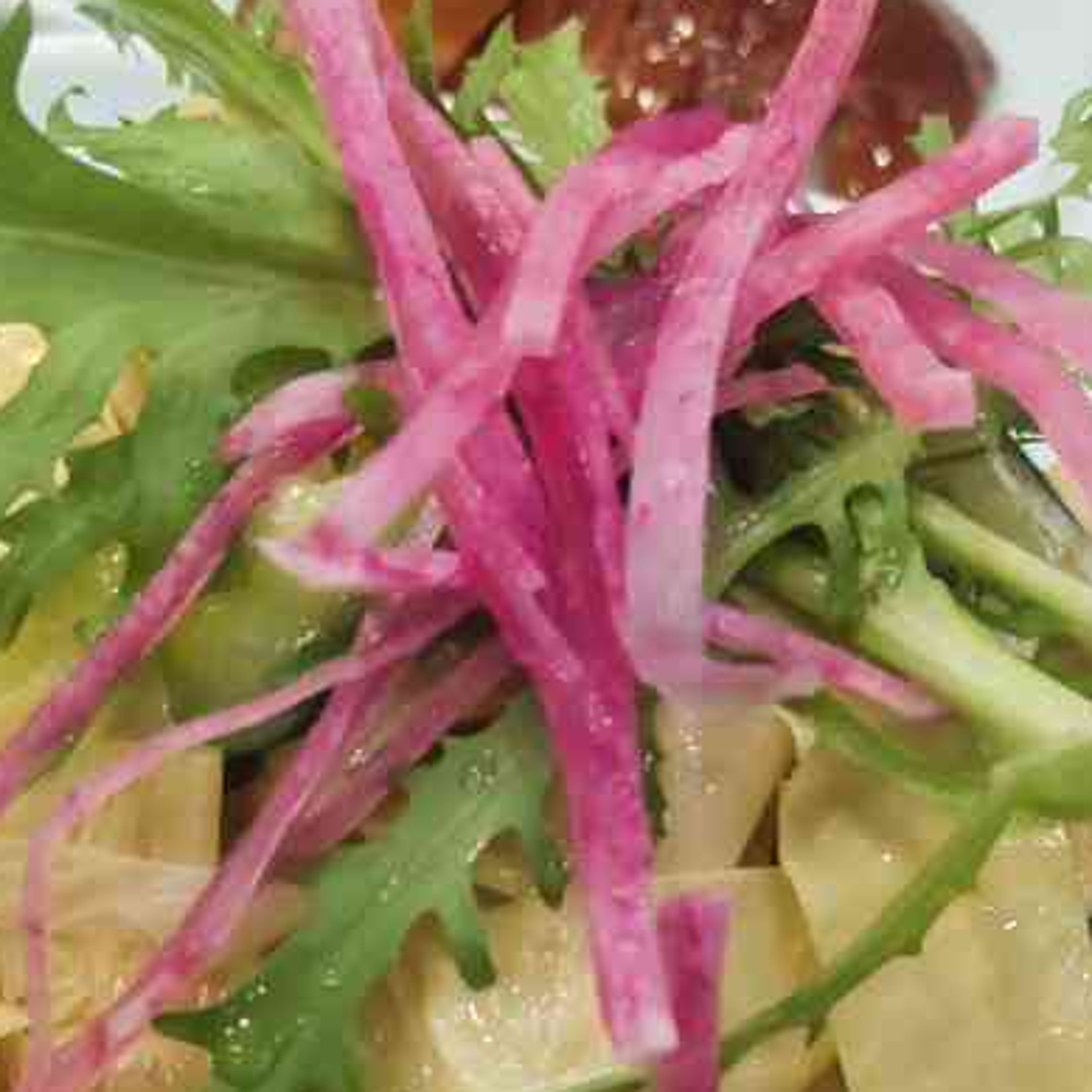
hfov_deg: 32.2
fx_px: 1892
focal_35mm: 53
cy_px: 936
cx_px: 517
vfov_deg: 31.0
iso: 199
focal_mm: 4.71
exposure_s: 1/100
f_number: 1.8
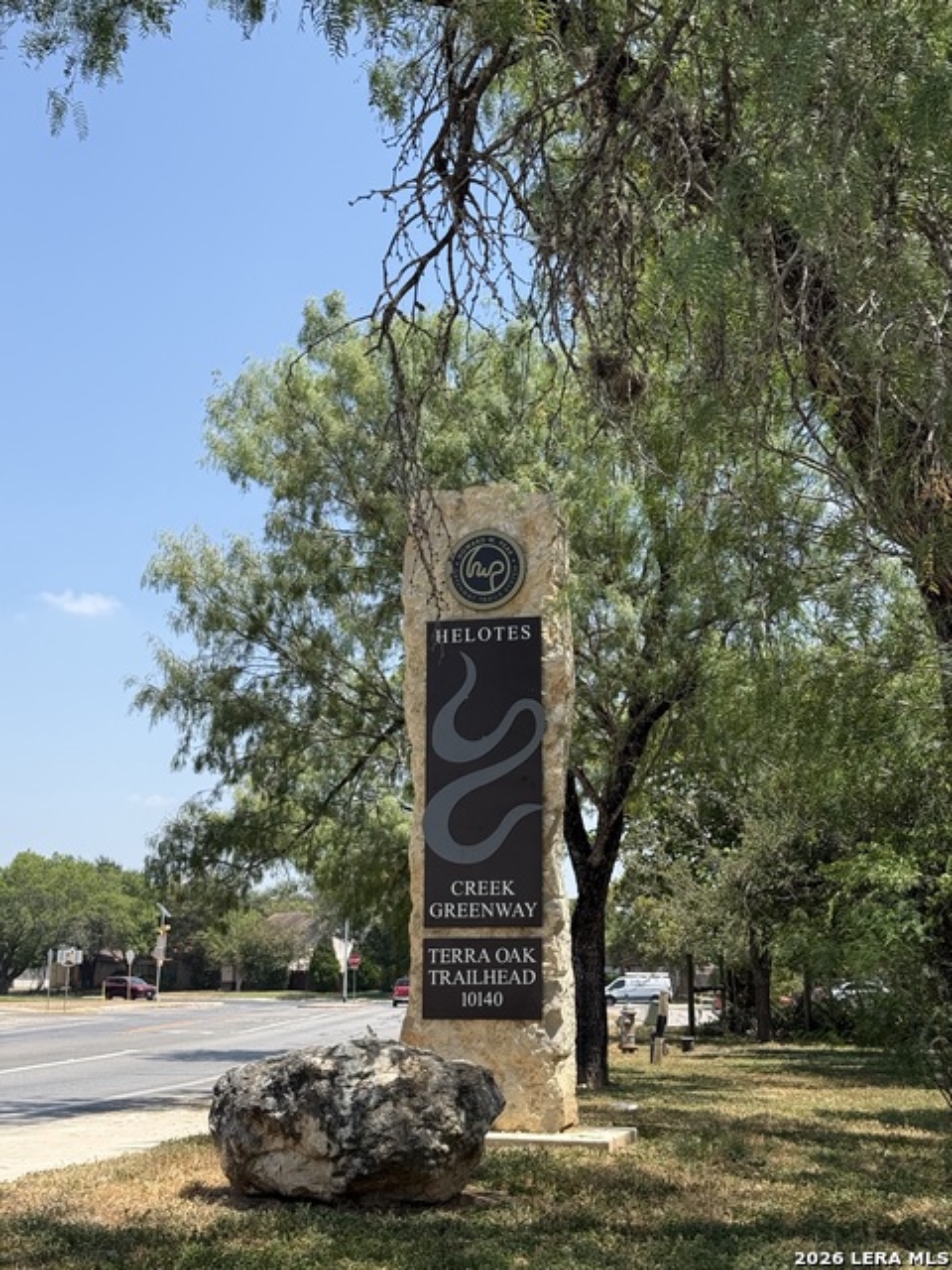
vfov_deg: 39.7
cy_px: 635
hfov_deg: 30.3
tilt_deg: +11.2
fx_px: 1760
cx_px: 476
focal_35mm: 48
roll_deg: -0.7
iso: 64
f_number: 1.78
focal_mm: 6.76
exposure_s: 1/2577
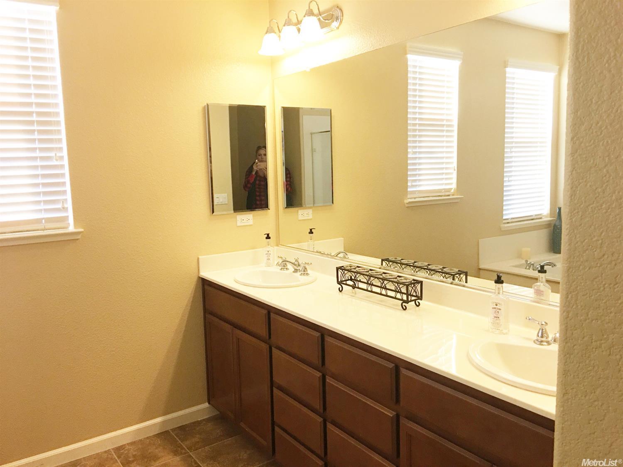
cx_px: 312
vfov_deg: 48.2
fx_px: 522
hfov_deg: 61.7
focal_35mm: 29
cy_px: 234
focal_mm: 4.15
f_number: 2.2
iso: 40
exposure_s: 1/15
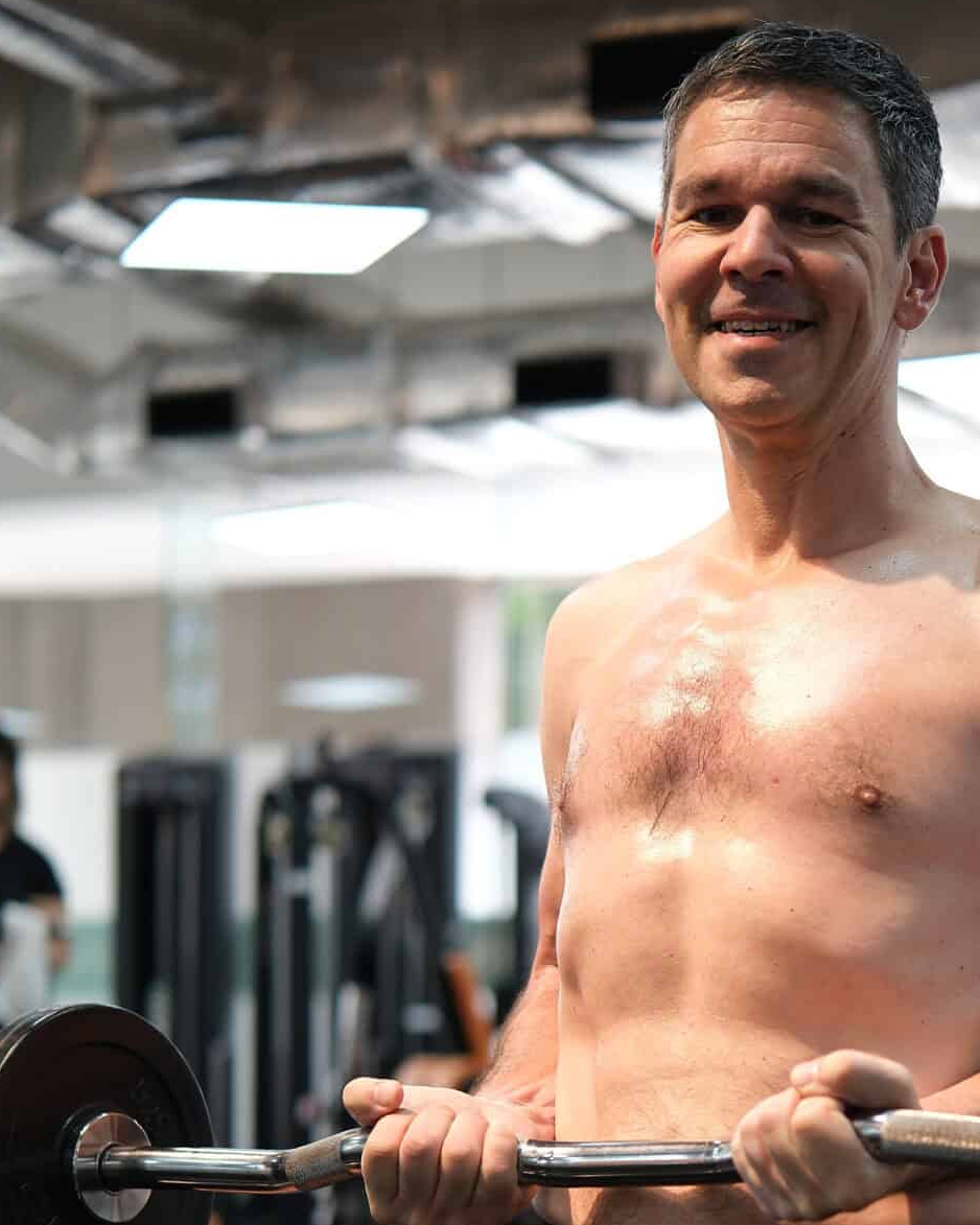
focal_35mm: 84
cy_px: 1074
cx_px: 835
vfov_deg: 22.3
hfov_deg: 18.1
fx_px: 3046
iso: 125
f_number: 1.2
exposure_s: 1/160
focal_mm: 27
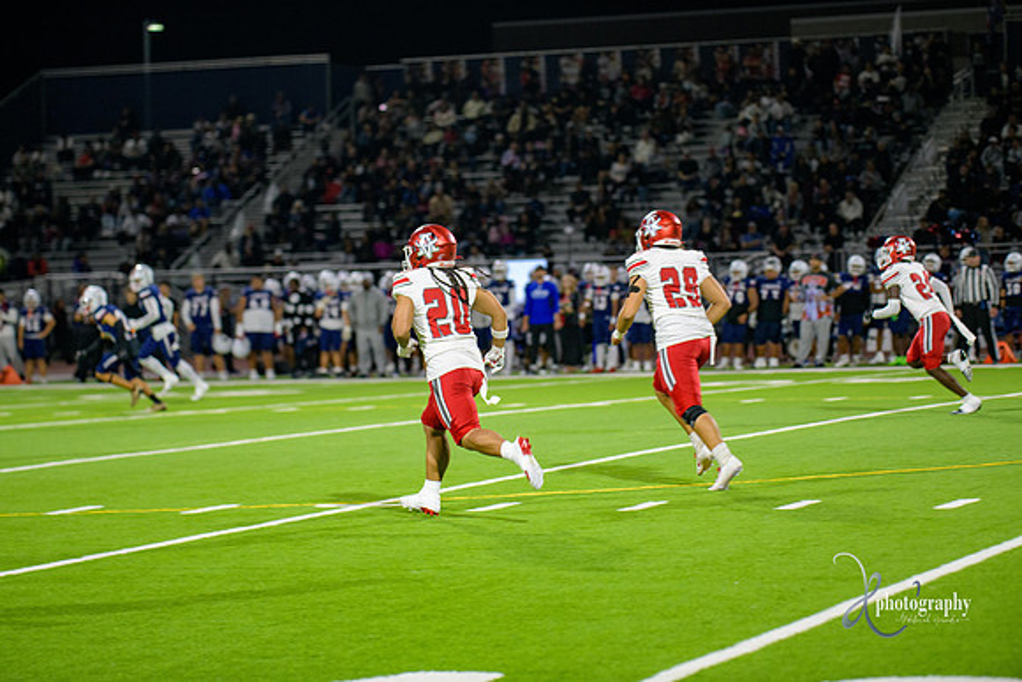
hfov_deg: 17.1
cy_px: 341
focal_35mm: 120
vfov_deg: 11.4
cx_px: 511
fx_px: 3407
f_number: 2.8
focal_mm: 120
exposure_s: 1/250
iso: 2000
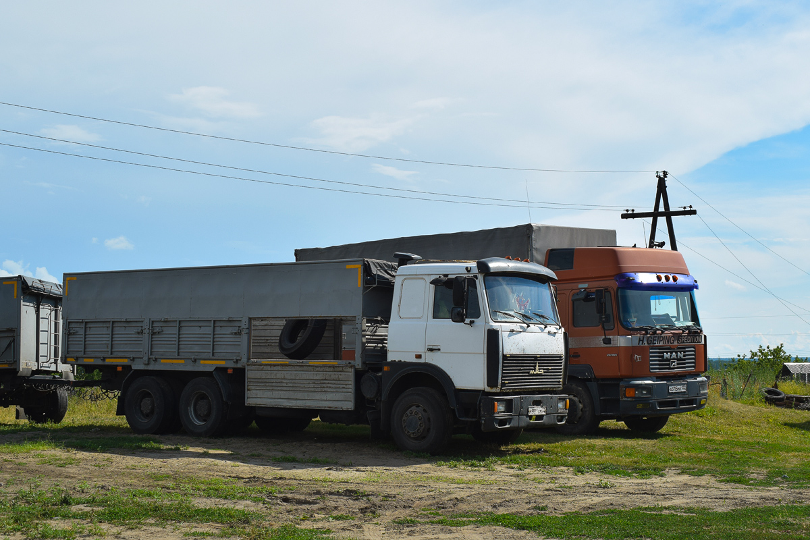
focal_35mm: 46
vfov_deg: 28.9
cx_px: 405
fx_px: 1046
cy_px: 270
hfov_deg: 42.3
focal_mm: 31
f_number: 10
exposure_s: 1/400
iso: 200
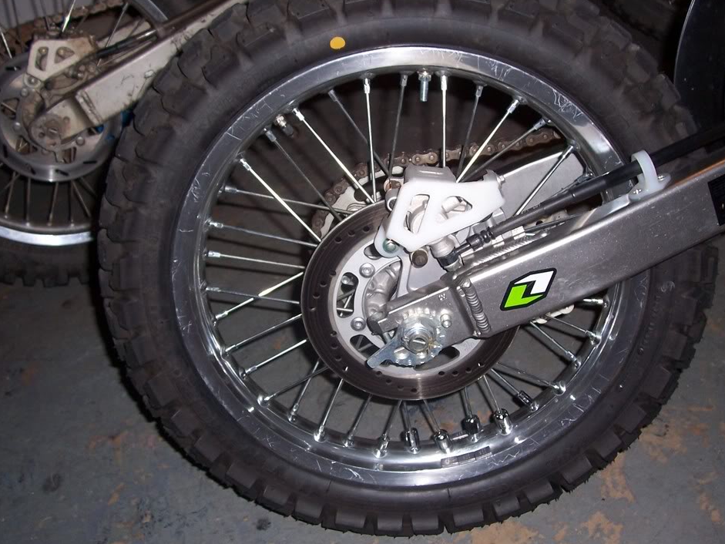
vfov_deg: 38.7
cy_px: 275
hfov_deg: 50.1
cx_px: 367
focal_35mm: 37
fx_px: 775
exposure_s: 1/60
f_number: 2.7
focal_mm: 5.6
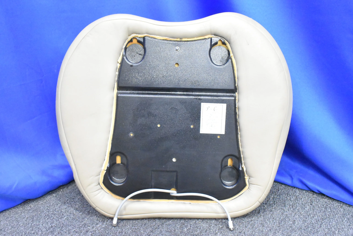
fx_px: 353
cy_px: 118
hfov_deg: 53.1
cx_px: 176
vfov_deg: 36.9
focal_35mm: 36
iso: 11400
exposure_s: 1/40
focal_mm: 24
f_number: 8
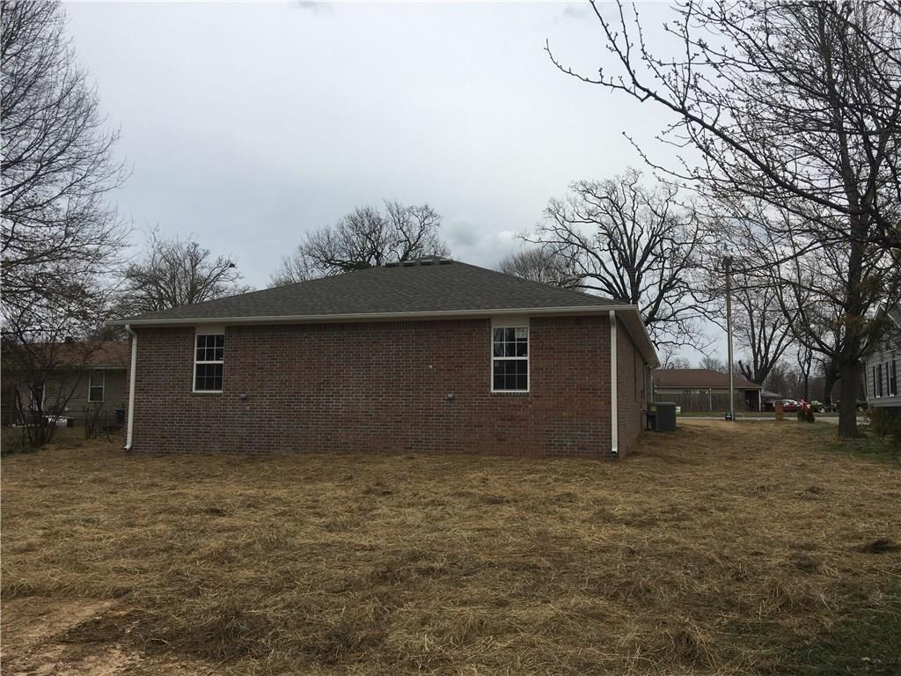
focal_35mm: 29
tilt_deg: +7.4
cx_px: 450
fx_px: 755
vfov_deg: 48.2
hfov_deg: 61.7
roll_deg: -0.8
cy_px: 338
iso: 25
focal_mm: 4.15
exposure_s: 1/1832
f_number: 2.2
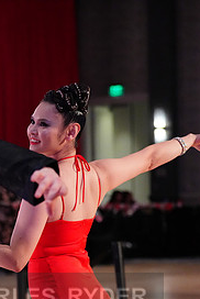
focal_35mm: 149
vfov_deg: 13.5
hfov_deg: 9.2
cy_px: 310
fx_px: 1238
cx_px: 13
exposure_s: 1/500
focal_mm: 70
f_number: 2.8
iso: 5000
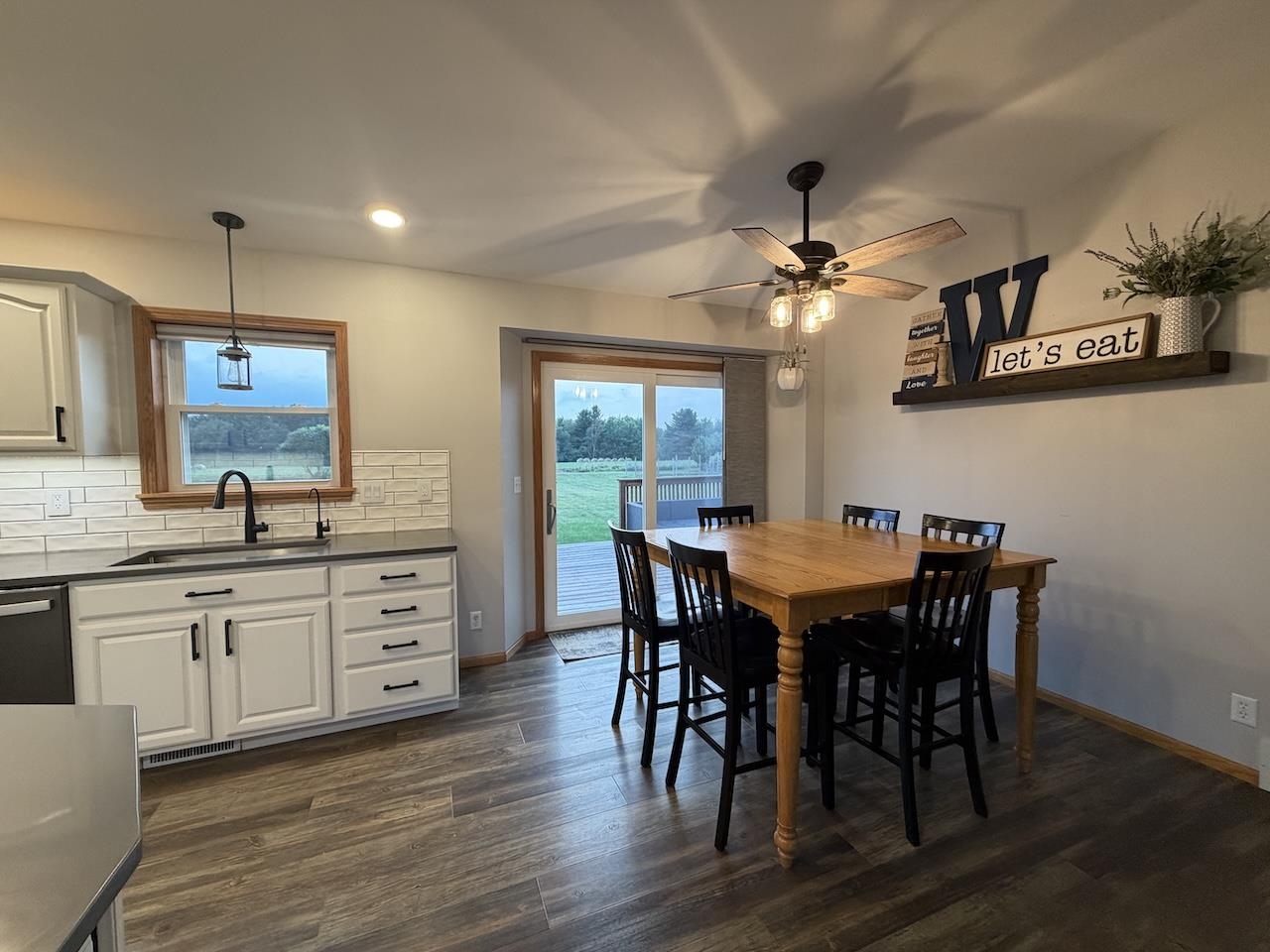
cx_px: 635
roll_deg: +0.3
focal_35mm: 14
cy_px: 476
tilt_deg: -2.8
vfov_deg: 85.7
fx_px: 514
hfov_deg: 102.1
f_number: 2.2
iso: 250
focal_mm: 2.22
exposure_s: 1/60
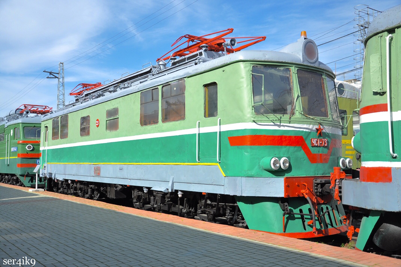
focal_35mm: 38
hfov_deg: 51.3
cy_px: 134
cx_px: 200
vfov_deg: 35.4
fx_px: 417
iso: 400
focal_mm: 25
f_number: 6.3
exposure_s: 1/1600
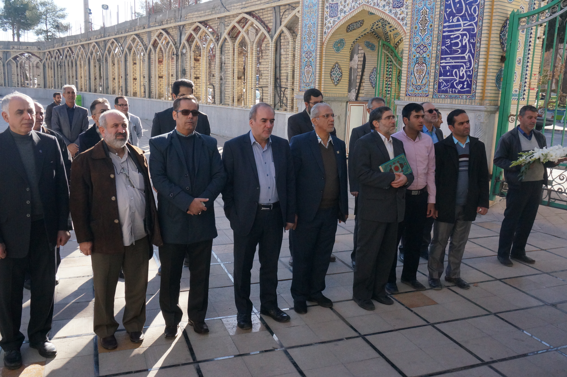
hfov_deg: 57.3
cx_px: 284
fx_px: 519
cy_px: 188
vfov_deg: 39.9
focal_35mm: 33
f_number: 9
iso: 1600
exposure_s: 1/1250
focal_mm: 22
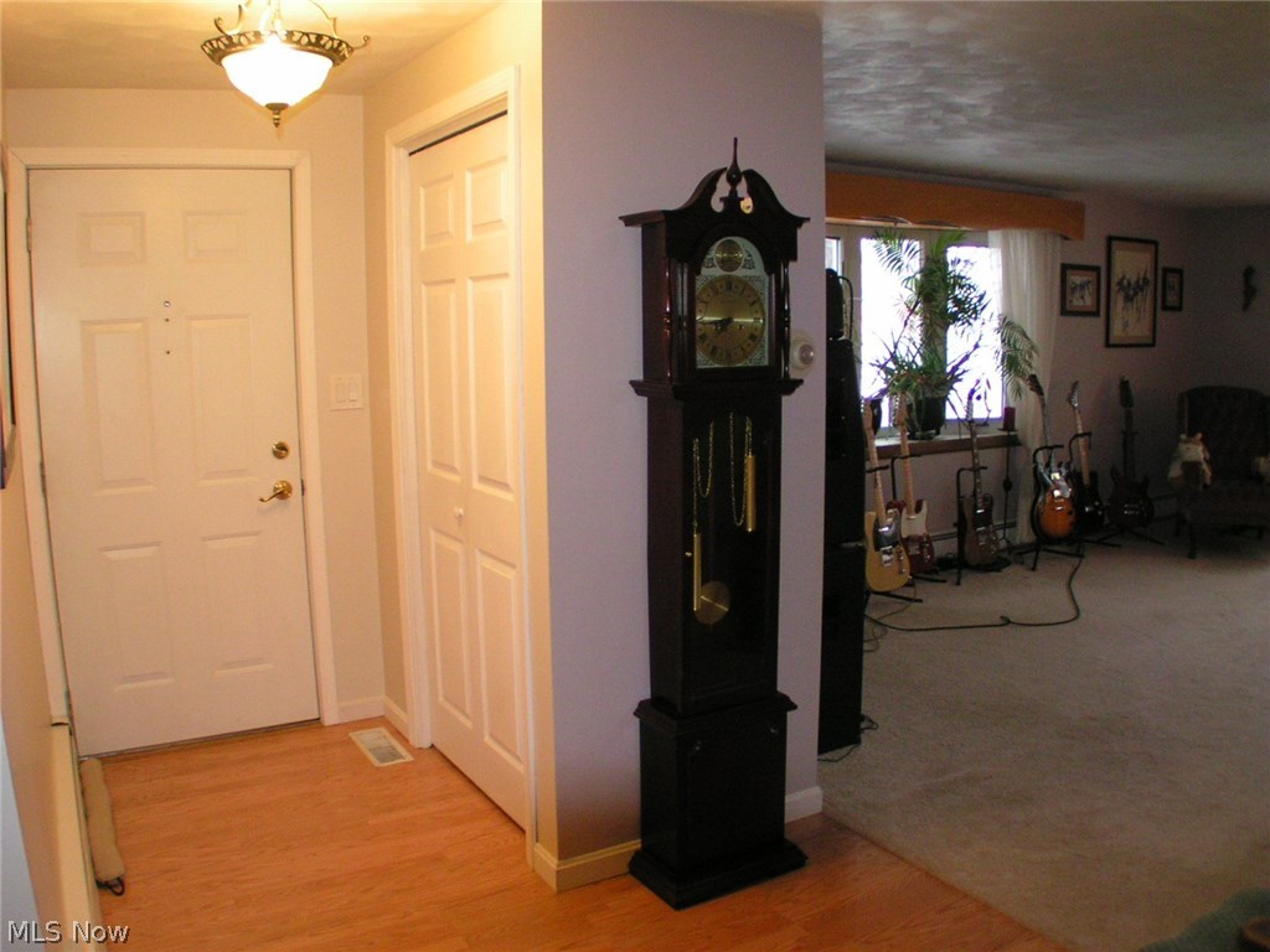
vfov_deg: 37.7
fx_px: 1394
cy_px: 476
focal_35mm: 38
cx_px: 635
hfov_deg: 49.0
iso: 200
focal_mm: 5.8
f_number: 2.8
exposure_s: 1/40
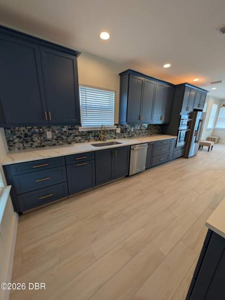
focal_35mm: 12
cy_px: 150
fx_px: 104
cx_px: 112
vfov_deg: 110.5
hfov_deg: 94.6
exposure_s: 1/130
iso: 47
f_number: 1.7
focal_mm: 2.02
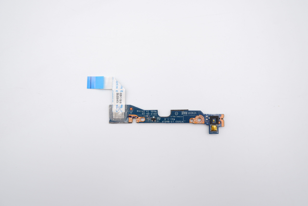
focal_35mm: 23
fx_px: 197
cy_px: 103
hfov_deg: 76.1
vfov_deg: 55.1
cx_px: 154
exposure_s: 1/240
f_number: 5.6
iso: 800
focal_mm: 15
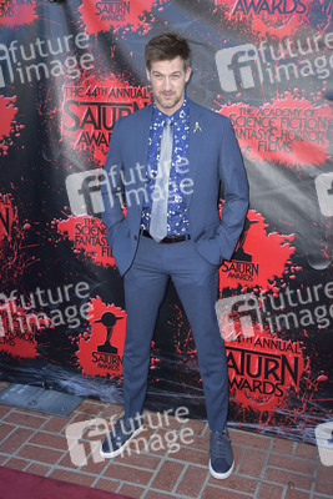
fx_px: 527
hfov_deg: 35.1
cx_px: 166
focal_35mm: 38
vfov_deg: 50.7
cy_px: 250
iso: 250
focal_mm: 38
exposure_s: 1/250
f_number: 6.3
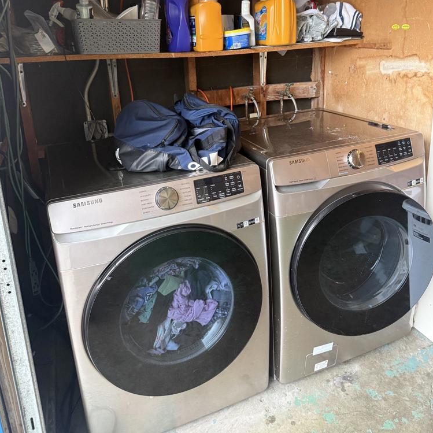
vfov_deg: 54.8
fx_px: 410
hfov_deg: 55.6
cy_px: 156
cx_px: 218
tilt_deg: -14.2
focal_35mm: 29
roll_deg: +2.2
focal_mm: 6.76
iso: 400
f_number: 1.78
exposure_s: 1/60
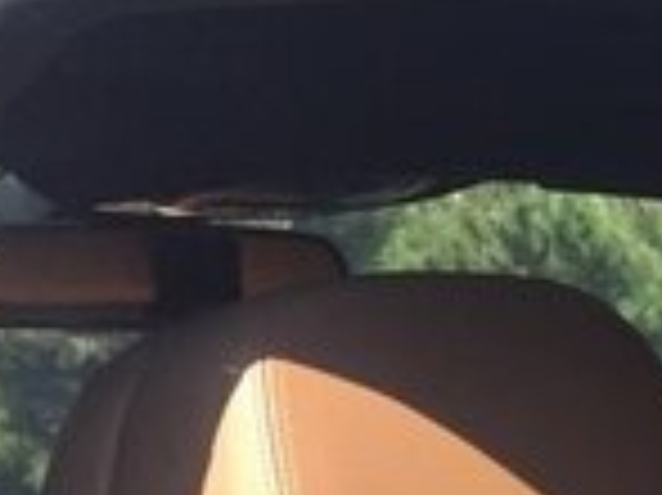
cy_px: 1091
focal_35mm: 130
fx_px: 2484
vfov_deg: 10.2
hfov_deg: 13.1
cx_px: 1347
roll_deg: +1.1
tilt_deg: -19.7
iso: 32
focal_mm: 4.15
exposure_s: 1/659
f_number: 2.2
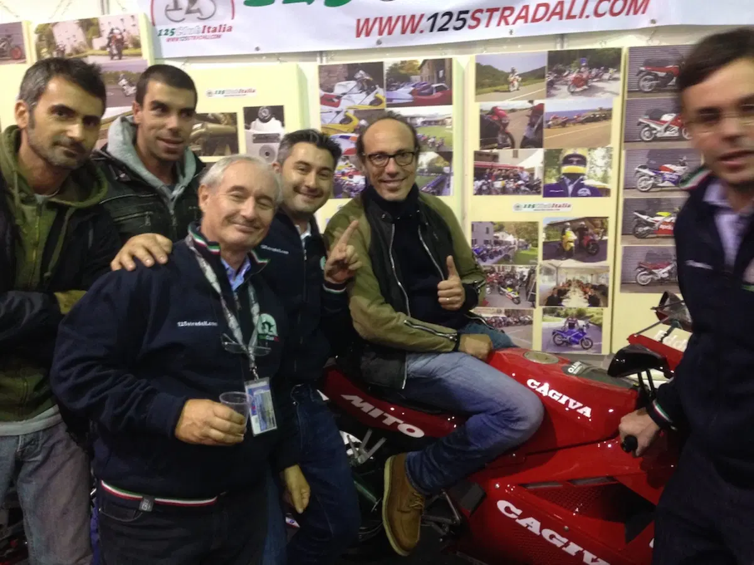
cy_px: 282
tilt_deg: -8.0
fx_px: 719
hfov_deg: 55.4
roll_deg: +1.1
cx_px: 377
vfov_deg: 42.9
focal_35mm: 33
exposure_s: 1/15
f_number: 2.4
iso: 400
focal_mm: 4.12
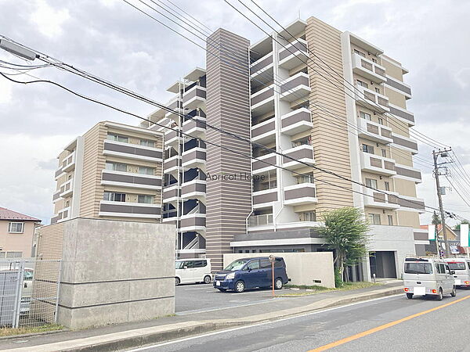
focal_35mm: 28
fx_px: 380
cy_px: 176
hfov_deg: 63.4
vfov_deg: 49.7
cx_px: 235
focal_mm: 3.99
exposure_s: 1/121
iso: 50
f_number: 1.8
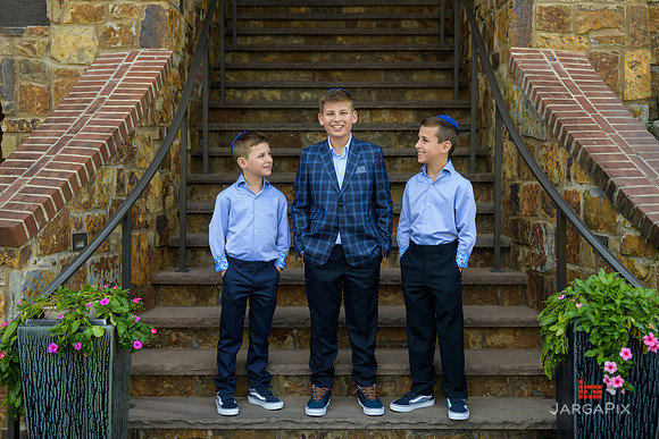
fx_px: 848
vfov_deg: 29.1
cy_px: 197
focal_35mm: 46
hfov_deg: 42.5
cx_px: 330
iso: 200
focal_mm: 42
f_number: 3.2
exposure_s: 1/800
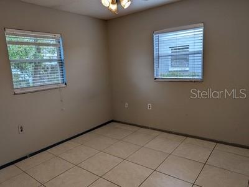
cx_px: 124
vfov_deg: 56.9
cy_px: 94
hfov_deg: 71.5
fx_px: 173
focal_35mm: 24
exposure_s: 1/60
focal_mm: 6.9
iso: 38
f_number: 1.68
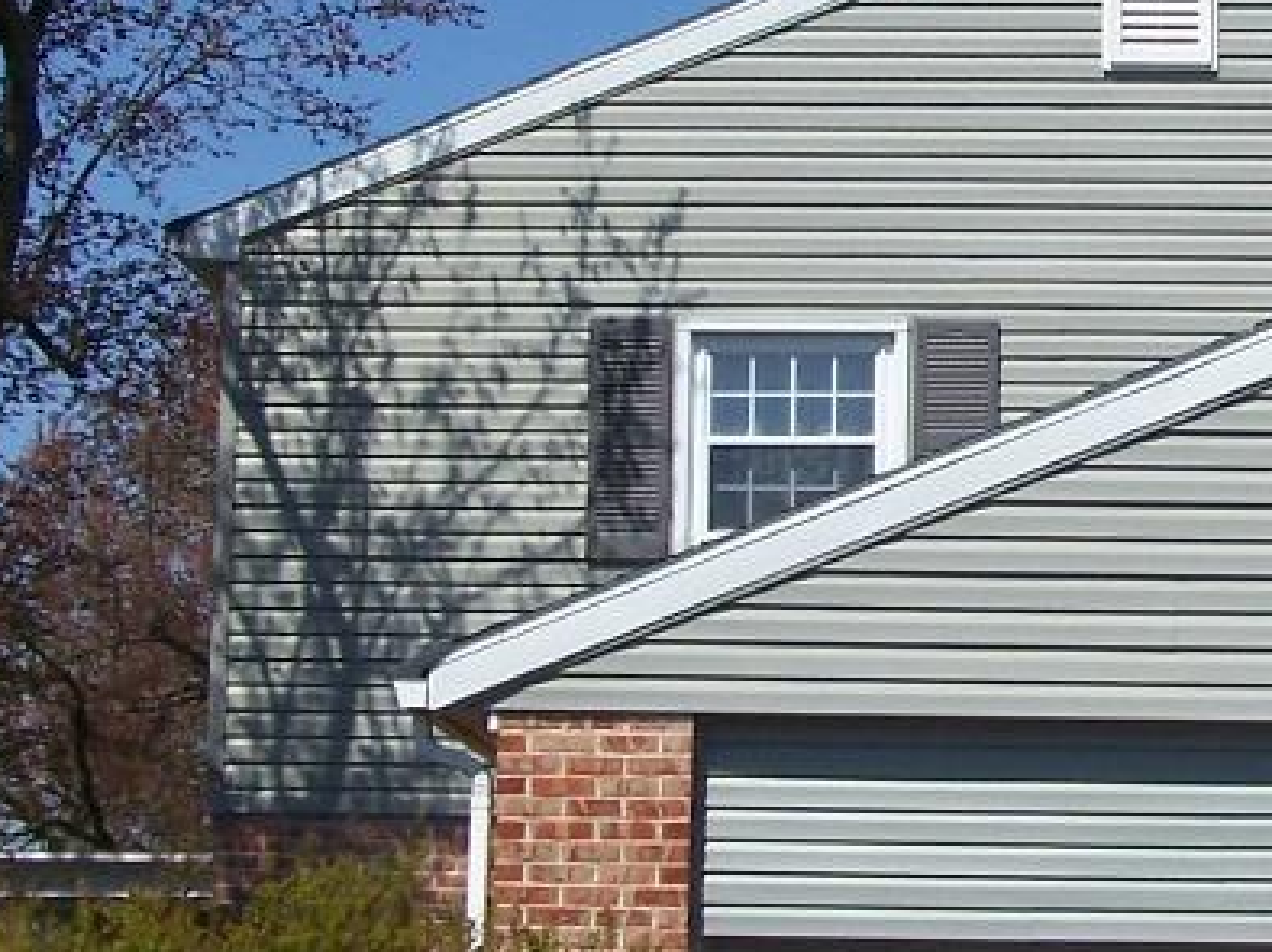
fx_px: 5105
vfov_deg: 10.7
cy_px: 378
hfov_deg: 14.1
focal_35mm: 139
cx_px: 1143
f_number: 4
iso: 64
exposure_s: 1/640
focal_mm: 6.3
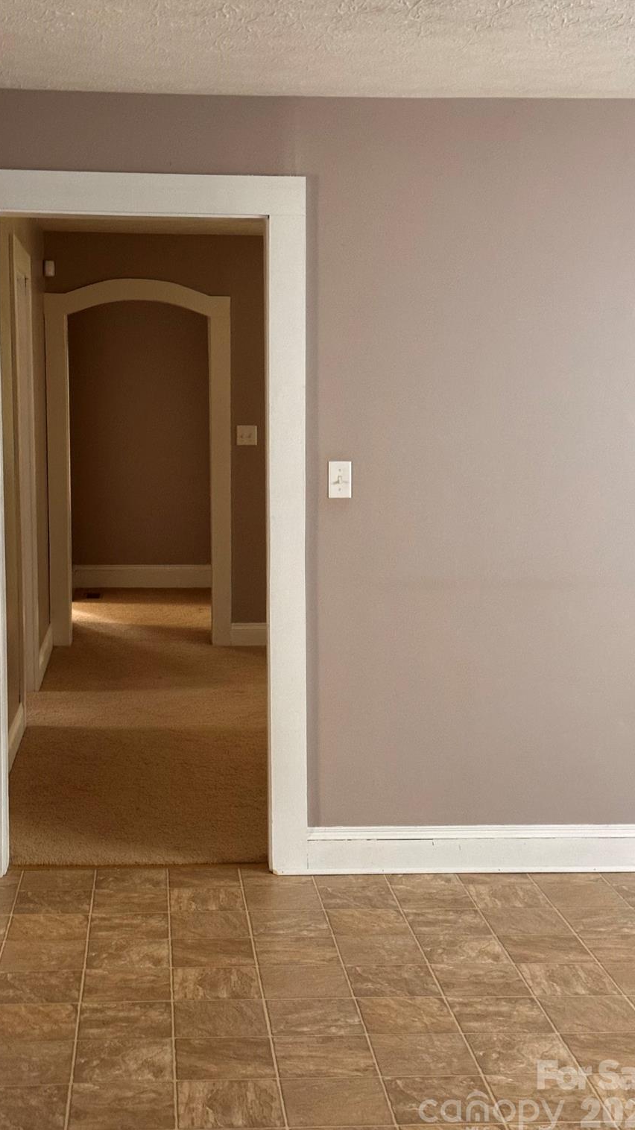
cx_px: 241
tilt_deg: -8.5
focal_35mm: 53
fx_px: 1588
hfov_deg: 22.6
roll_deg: -0.4
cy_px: 570
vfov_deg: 39.2
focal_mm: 6.76
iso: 400
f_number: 1.78
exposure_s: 1/40
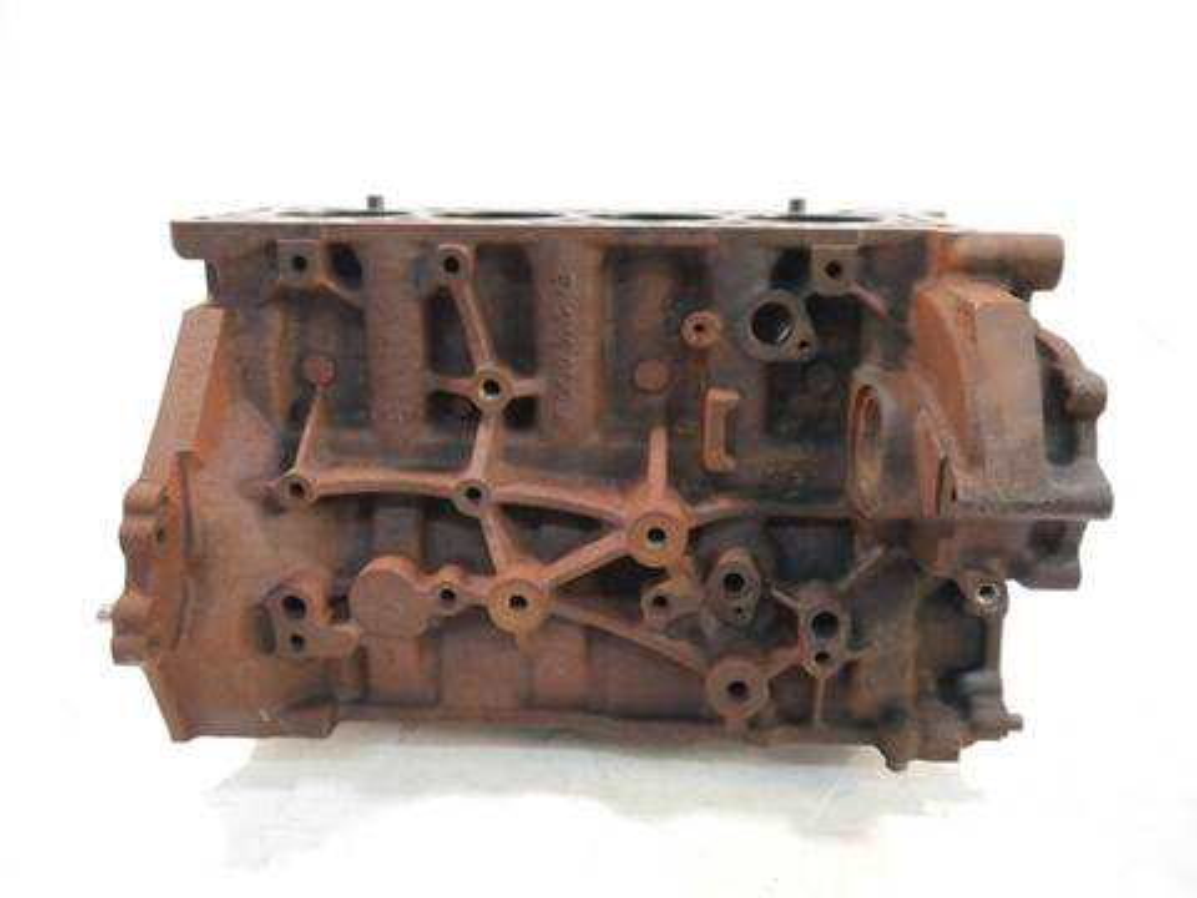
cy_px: 449
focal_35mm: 30
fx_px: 1037
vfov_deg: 46.8
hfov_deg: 60.0
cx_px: 598
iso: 3200
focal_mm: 15
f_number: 3.5
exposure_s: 1/100
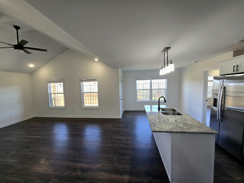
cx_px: 122
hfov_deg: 106.2
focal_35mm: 13
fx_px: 92
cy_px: 92
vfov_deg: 89.9
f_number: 2.2
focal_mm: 2.2
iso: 50
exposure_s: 1/60.2
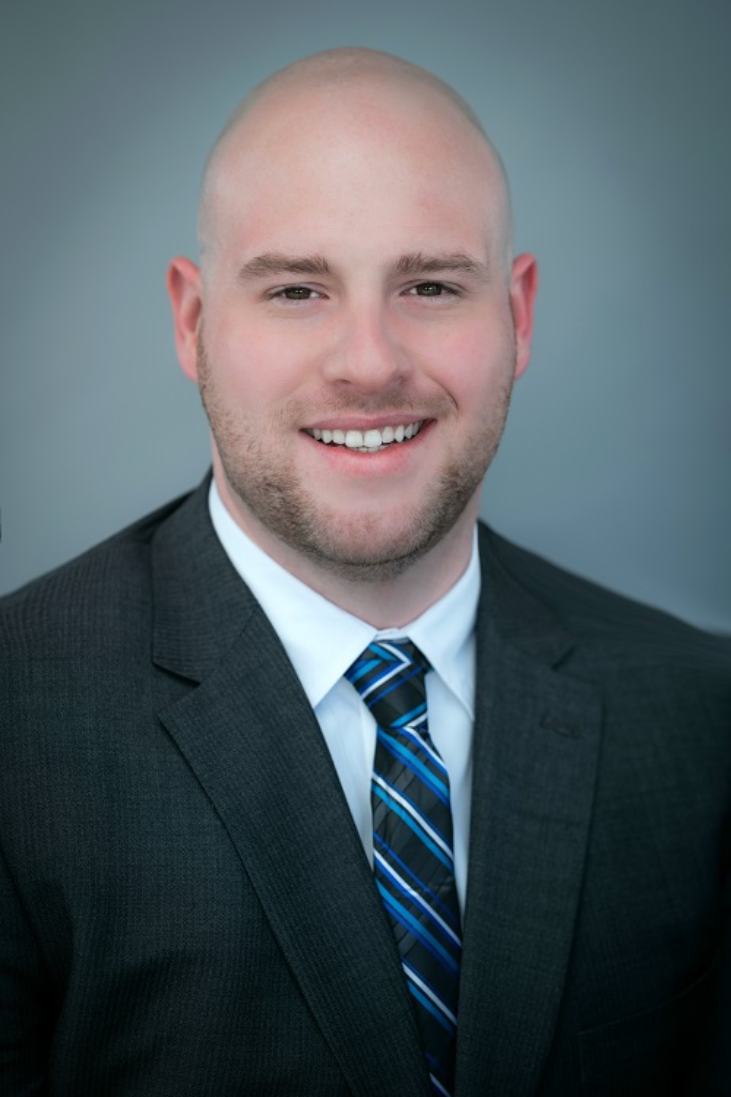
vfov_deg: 23.9
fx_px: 2591
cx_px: 366
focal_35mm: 85
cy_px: 548
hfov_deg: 16.1
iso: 50
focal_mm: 85
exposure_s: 1/250
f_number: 2.5
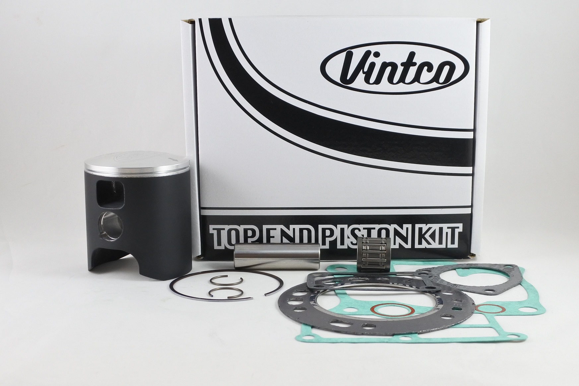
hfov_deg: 54.4
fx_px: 563
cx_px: 290
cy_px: 193
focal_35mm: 35
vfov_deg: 37.9
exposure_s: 1/125
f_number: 4
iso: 450
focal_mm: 13.1
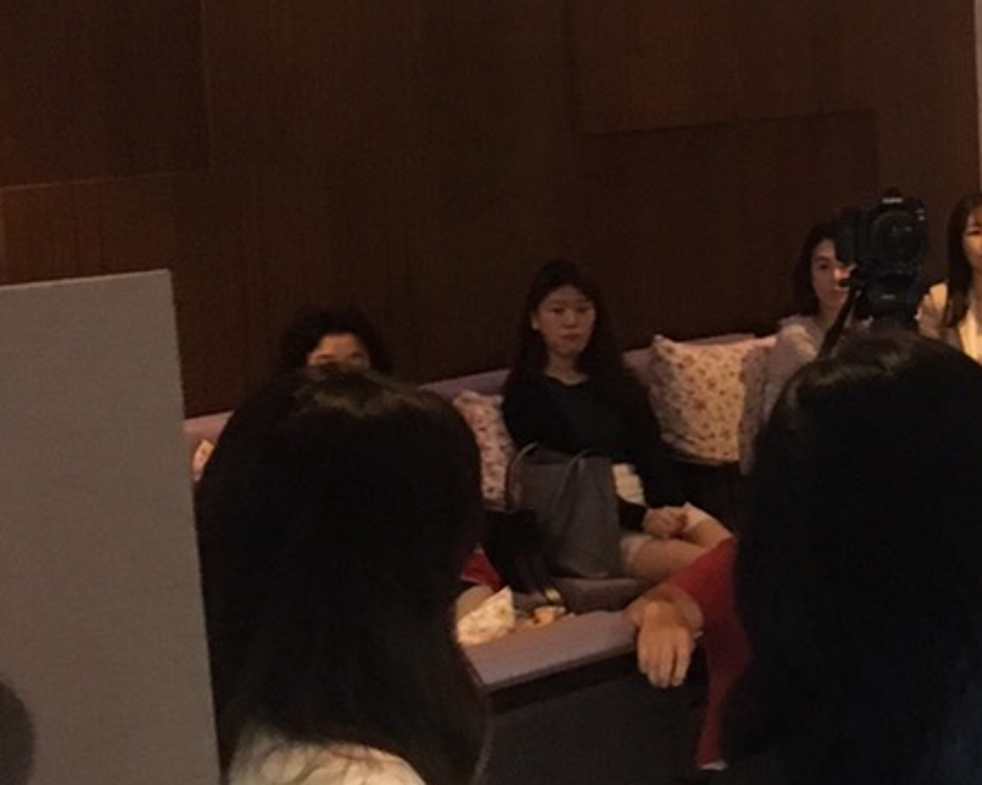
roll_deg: +2.6
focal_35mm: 97
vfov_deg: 15.8
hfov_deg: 18.6
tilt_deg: -6.3
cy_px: 188
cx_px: 1206
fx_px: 2818
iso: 200
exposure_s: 1/15
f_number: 2.2
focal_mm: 4.15
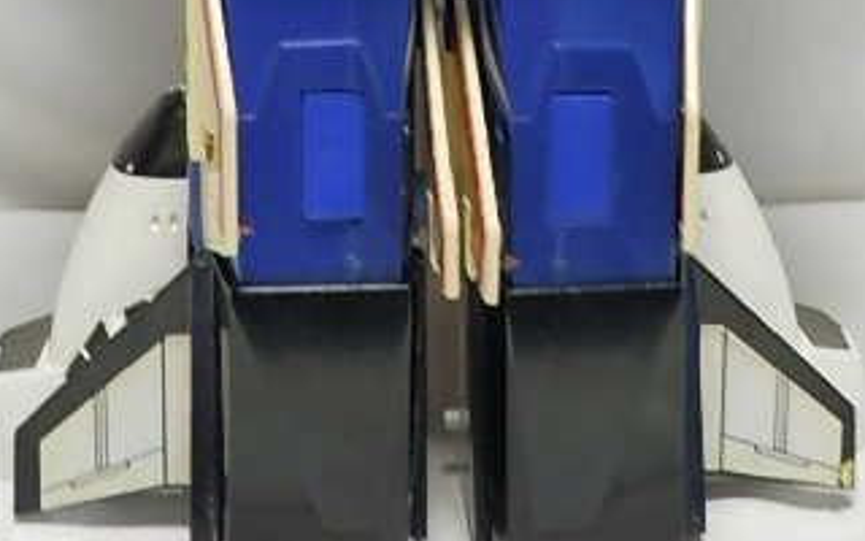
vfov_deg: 16.4
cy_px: -281
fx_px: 1697
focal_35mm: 72
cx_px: 451
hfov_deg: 28.6
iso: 200
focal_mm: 6.17
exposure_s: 1/8
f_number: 3.5
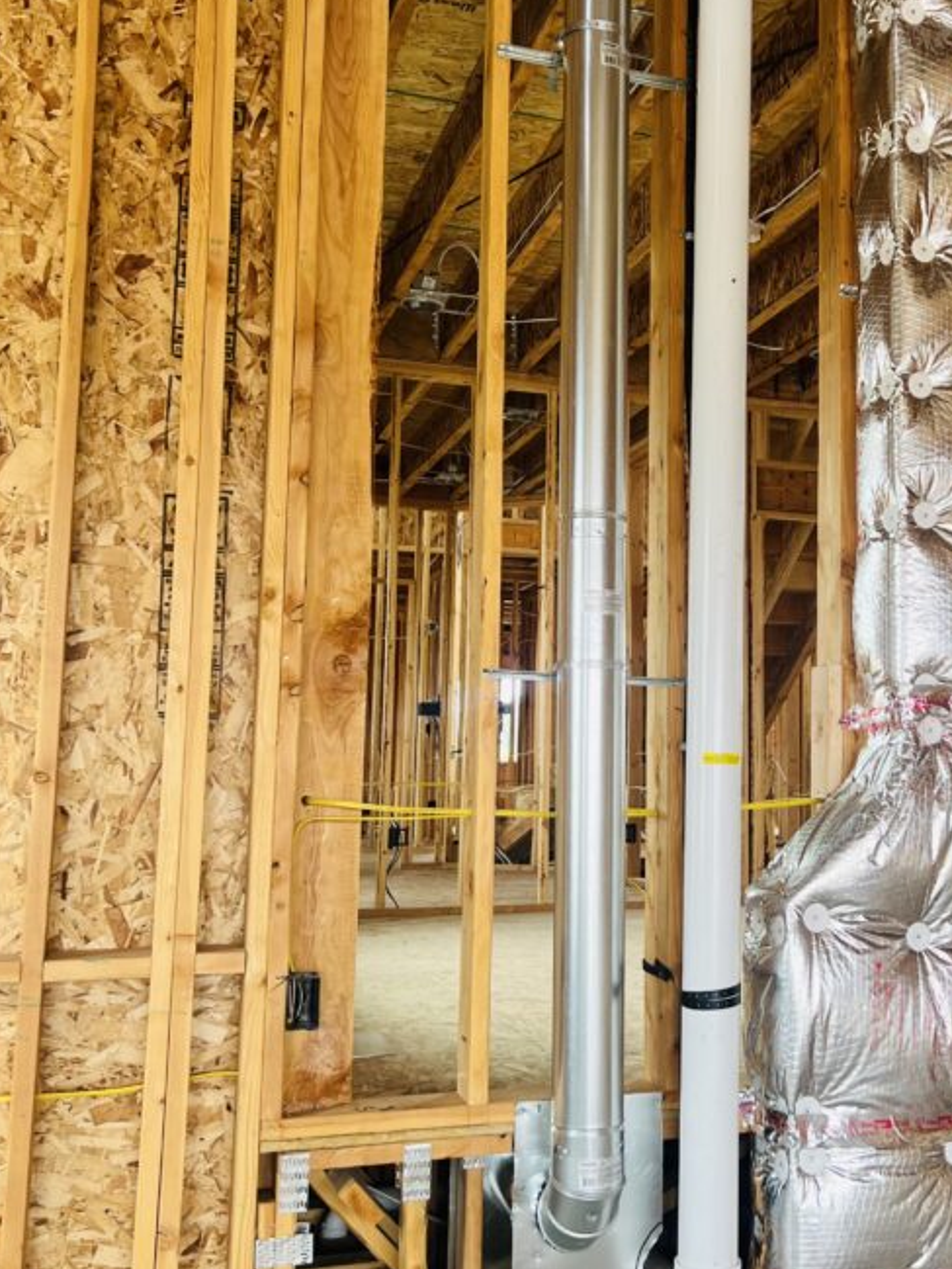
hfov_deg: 34.5
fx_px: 1503
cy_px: 581
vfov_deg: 45.7
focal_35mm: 41
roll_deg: +0.1
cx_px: 698
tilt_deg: +7.2
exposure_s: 1/121
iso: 40
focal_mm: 5.7
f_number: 1.5
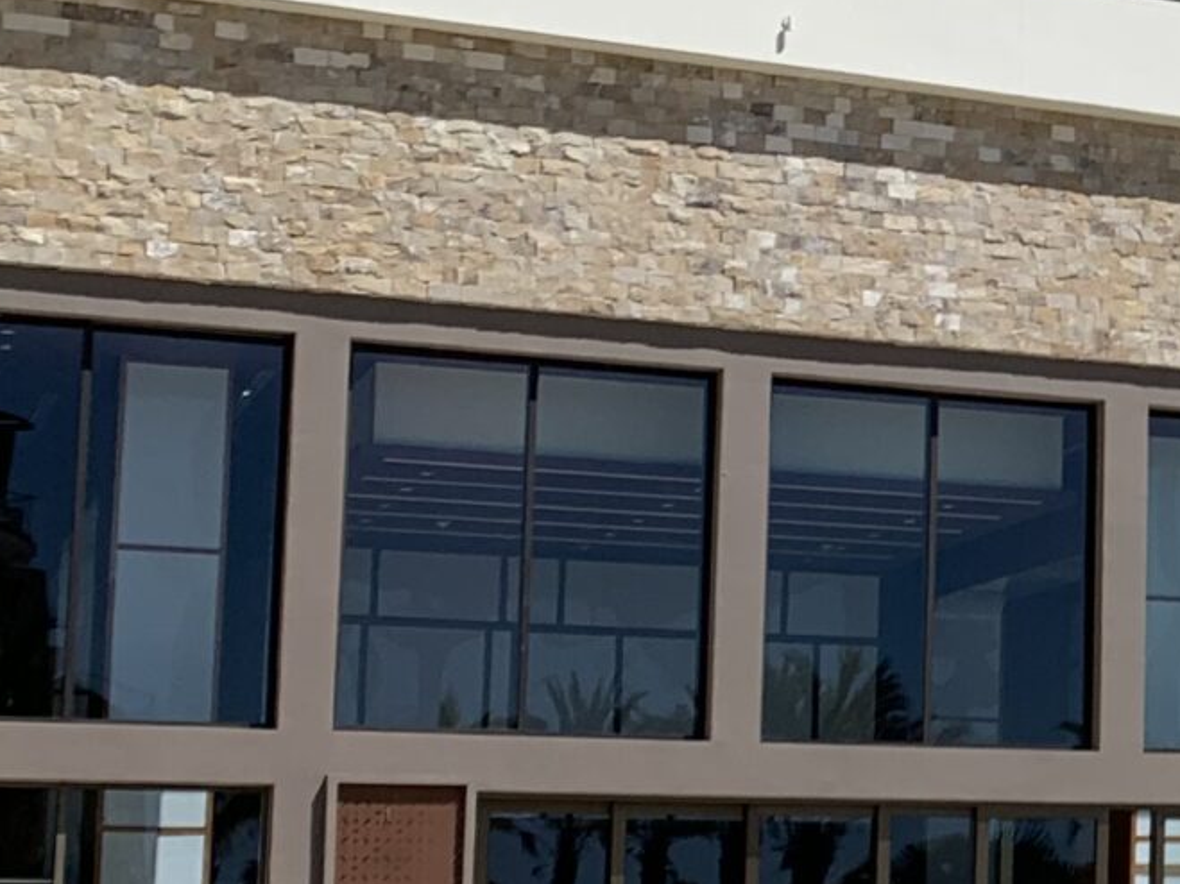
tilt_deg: +6.7
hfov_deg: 16.9
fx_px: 3442
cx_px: 1948
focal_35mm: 101
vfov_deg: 14.6
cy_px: 607
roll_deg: +1.1
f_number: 1.8
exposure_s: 1/4274
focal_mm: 4.25
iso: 25
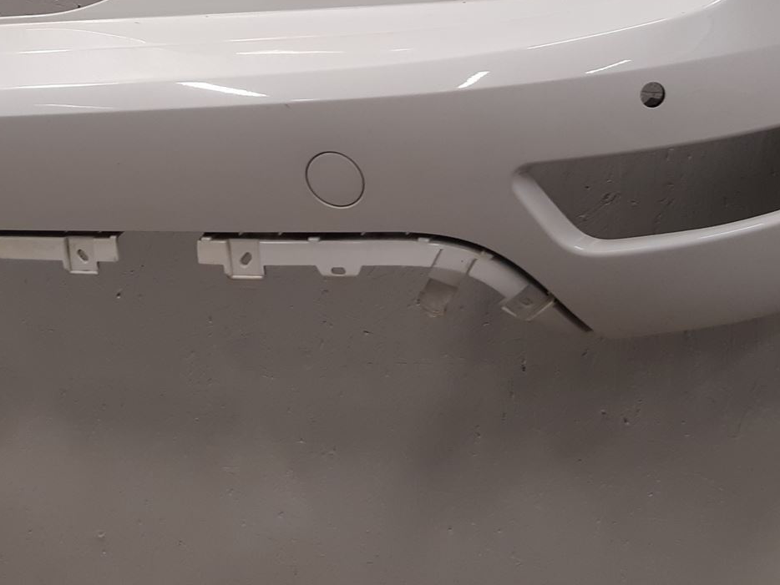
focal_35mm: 57
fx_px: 1285
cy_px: 44
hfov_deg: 33.5
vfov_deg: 24.8
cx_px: 273
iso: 80
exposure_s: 1/50
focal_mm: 3.93
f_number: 1.7
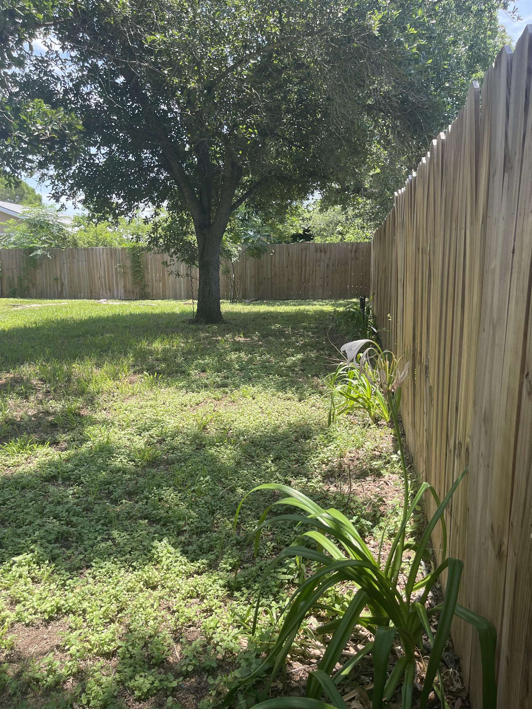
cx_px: 266
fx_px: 512
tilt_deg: -9.1
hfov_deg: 54.9
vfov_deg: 69.4
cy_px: 354
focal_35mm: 25
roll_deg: -0.8
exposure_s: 1/631
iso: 32
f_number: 1.6
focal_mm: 5.1
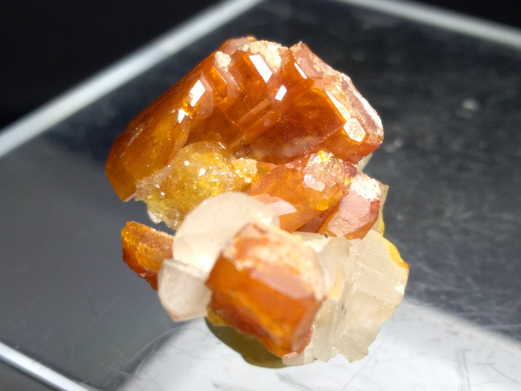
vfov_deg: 53.1
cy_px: 196
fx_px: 391
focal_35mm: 26
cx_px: 260
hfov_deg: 67.3
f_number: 2
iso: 132
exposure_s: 1/50
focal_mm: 3.54
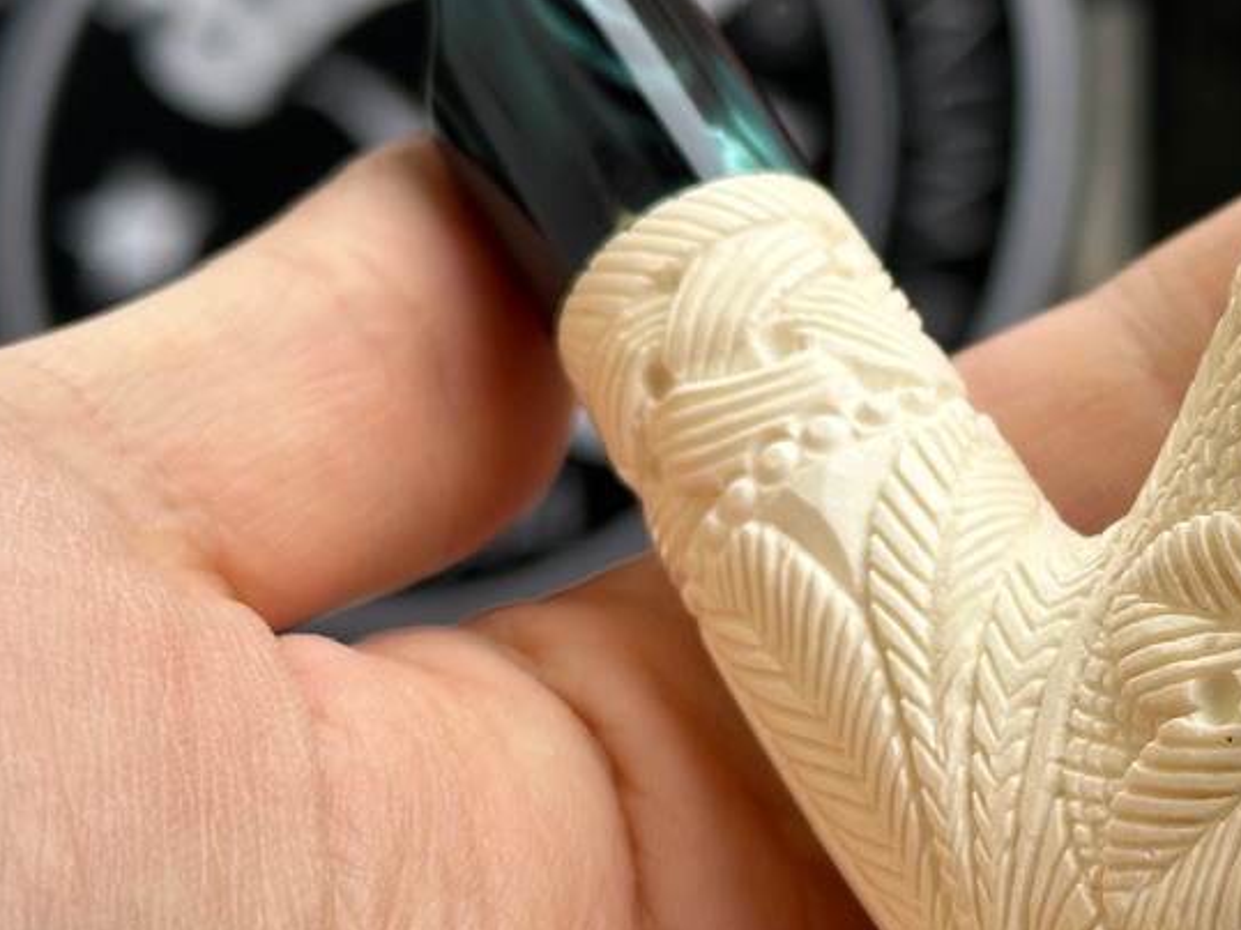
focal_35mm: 114
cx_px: 1121
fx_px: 4086
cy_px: 350
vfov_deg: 13.0
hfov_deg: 17.0
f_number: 1.78
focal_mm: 6.86
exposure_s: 1/248
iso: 50
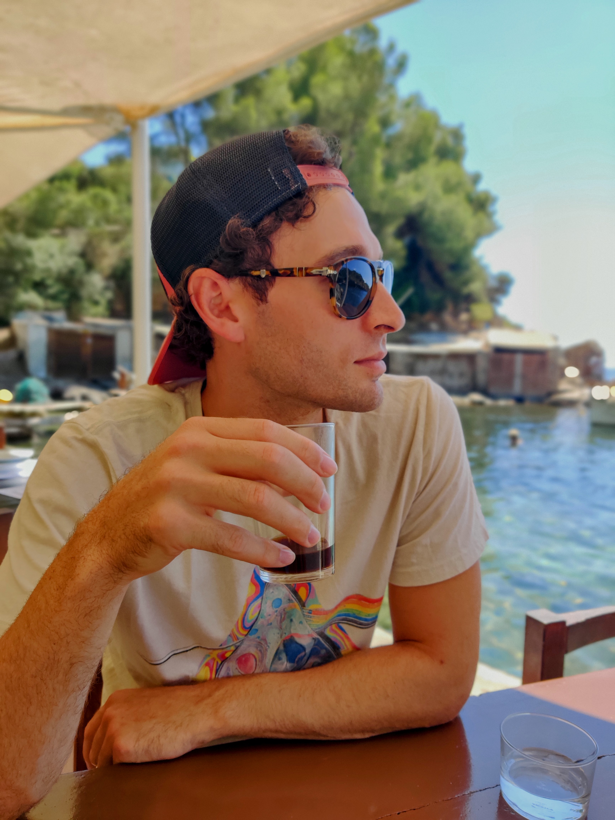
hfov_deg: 51.4
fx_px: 640
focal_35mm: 27
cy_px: 410
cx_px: 308
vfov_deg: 65.3
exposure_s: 1/757
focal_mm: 4.75
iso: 125
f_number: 1.65
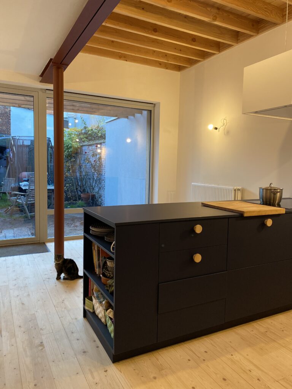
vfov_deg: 67.3
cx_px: 146
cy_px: 194
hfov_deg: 53.1
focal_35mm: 26
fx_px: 292
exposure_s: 1/50
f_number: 1.8
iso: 160
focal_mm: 4.25
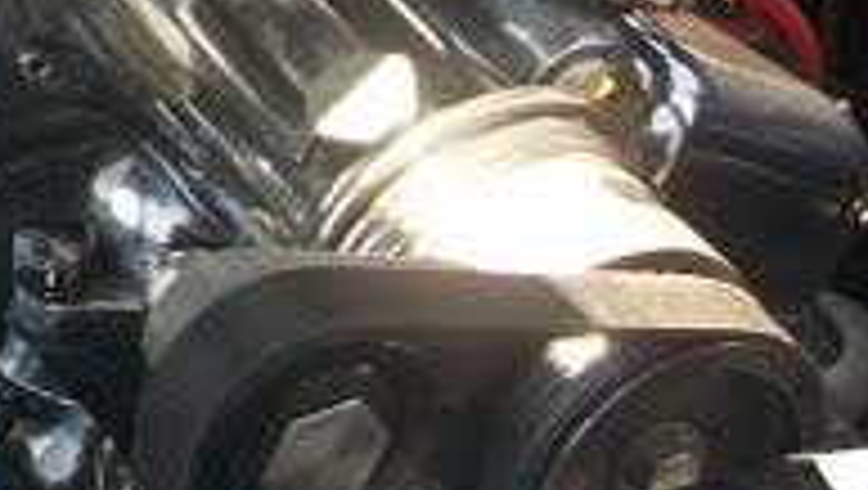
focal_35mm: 185
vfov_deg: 6.5
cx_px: -63
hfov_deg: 11.5
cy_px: -270
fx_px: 4262
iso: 64
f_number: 2.8
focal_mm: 5.7
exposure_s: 1/160
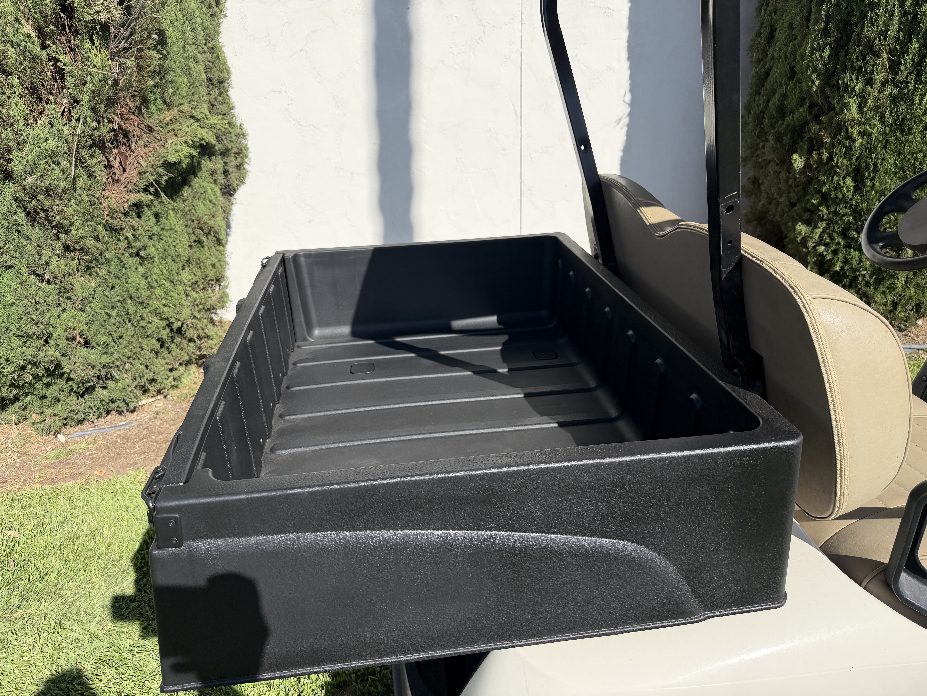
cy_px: 348
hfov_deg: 71.6
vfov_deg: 56.8
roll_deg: +0.2
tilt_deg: -22.6
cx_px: 464
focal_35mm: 24
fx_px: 643
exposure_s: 1/6173
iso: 100
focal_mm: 6.76
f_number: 1.78
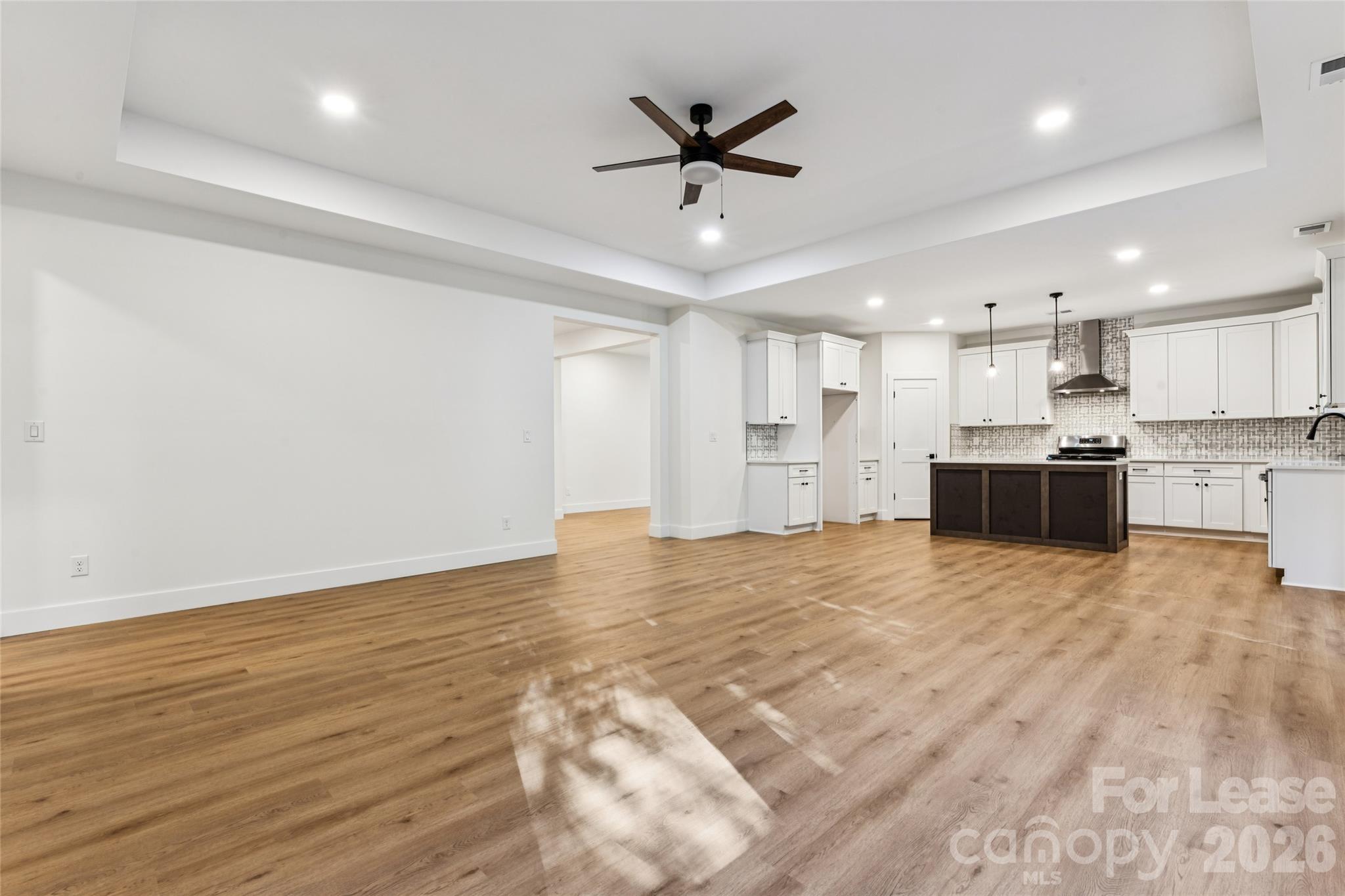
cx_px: 672
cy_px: 448
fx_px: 613
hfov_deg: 95.3
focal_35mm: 16
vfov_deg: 72.4
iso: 200
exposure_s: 1/2.5
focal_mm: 16.4
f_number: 13
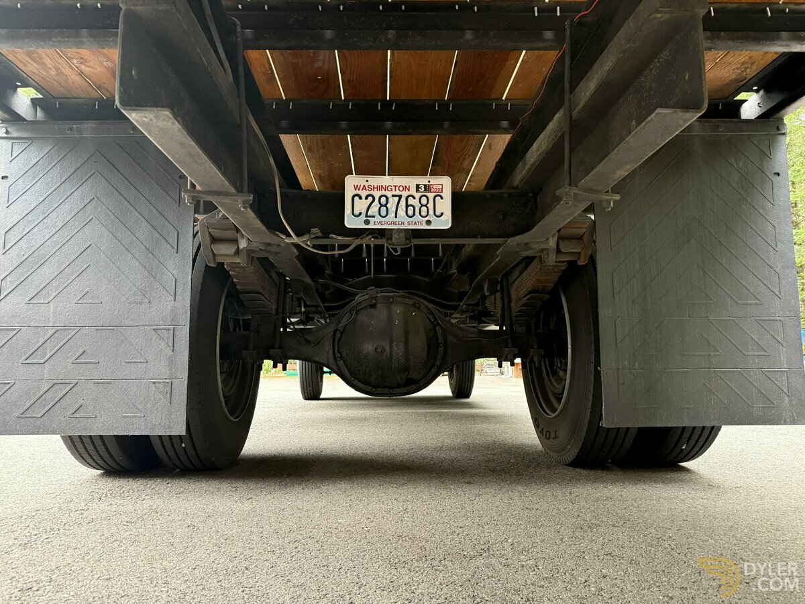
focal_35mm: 24
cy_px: 302
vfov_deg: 56.8
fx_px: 558
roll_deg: -0.2
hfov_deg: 71.6
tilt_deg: +6.3
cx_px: 402
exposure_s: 1/60
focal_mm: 6.76
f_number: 1.78
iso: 400
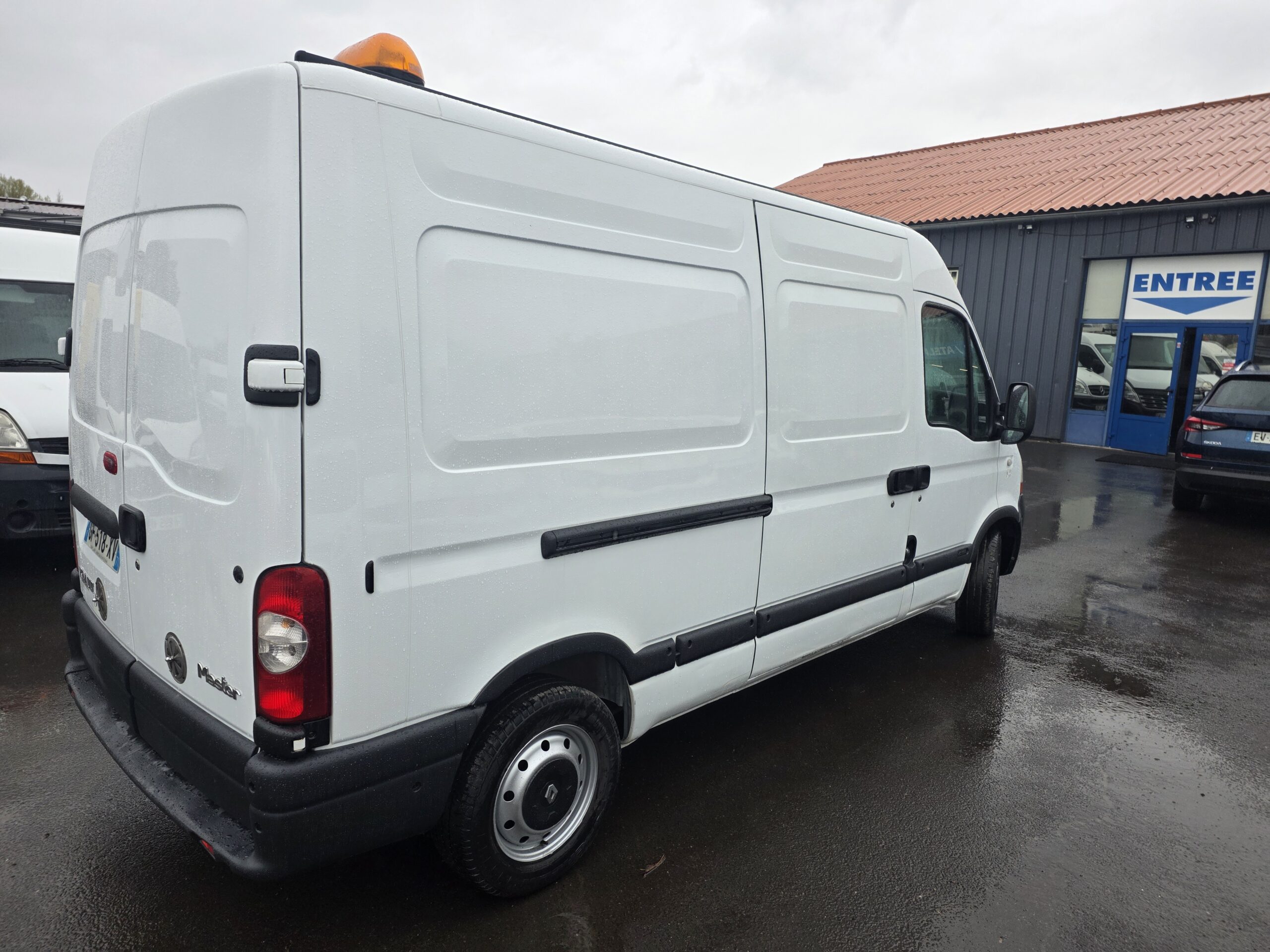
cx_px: 635
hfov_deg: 73.9
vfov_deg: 58.9
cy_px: 476
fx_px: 844
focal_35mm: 23
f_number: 1.7
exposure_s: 1/359
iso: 40
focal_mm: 6.25
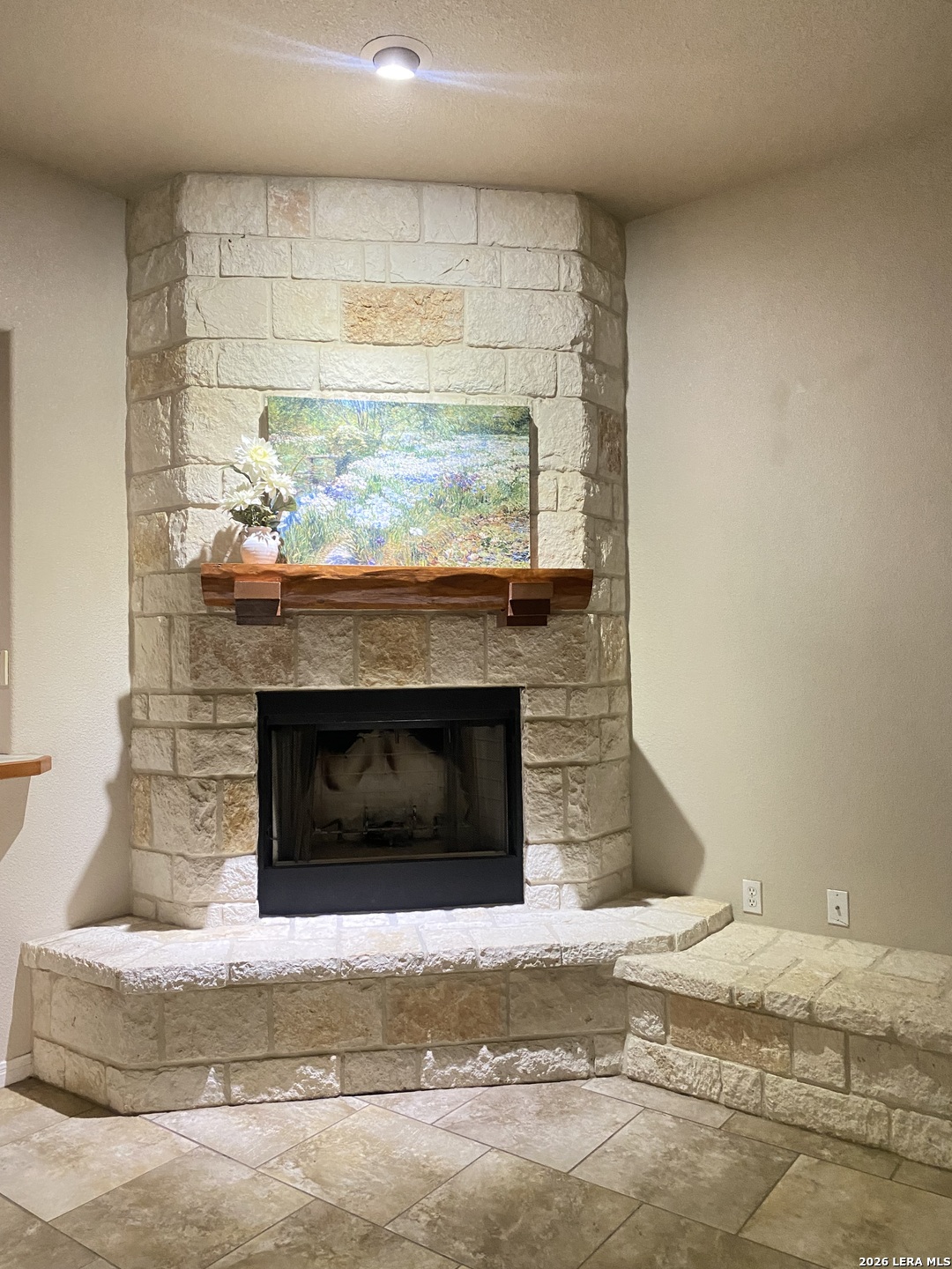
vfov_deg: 67.3
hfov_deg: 53.1
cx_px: 476
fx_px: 953
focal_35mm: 26
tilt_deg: +3.2
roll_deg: -1.1
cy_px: 634
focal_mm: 4.25
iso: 400
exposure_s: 1/40
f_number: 1.8
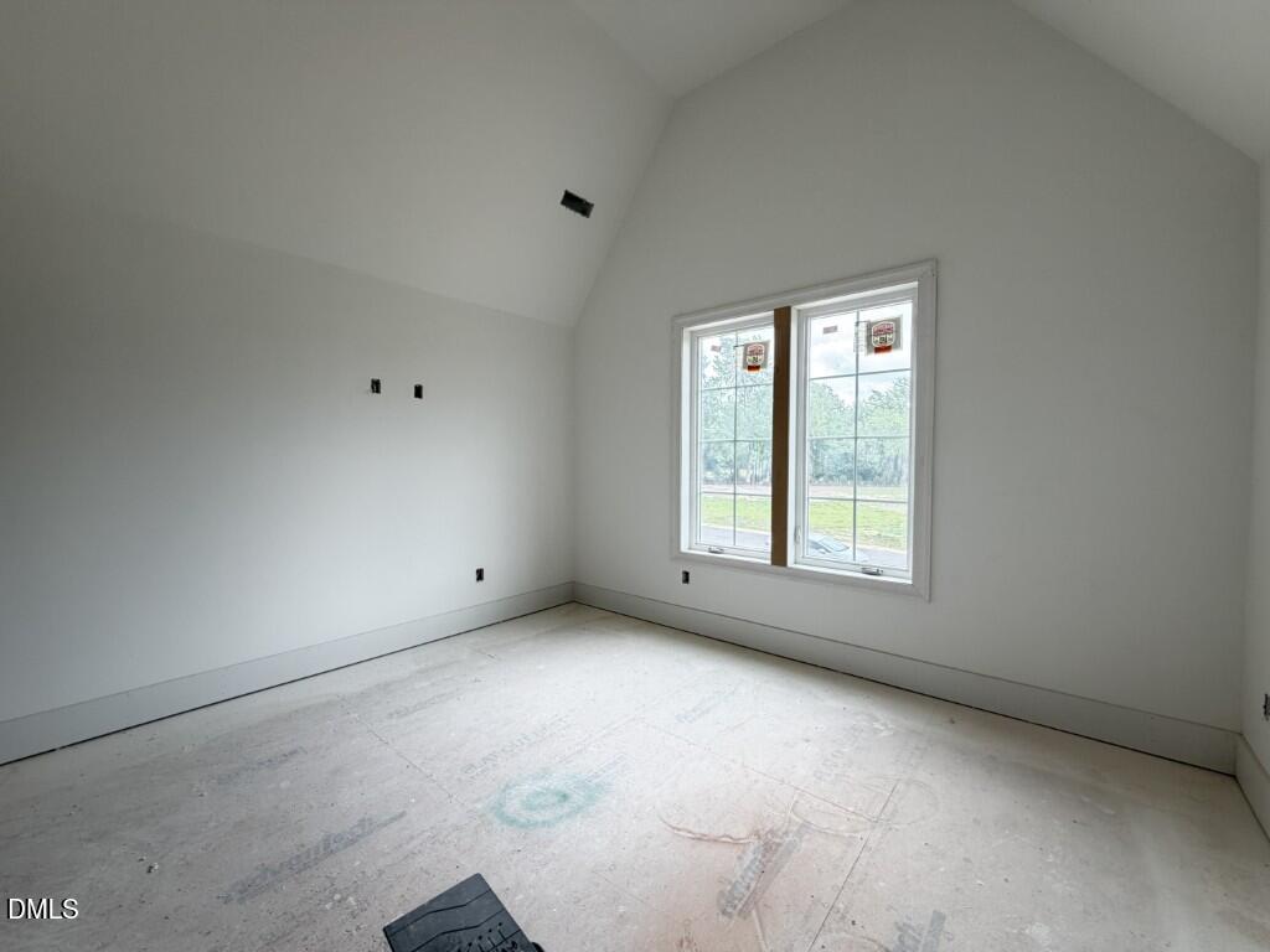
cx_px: 635
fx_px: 514
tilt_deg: -2.4
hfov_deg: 102.1
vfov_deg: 85.7
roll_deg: +0.2
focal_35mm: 14
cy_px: 476
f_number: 2.2
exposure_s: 1/121
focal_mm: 2.22
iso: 125
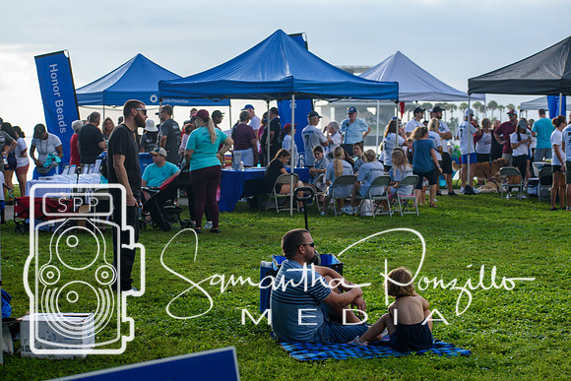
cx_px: 286
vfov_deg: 13.0
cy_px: 190
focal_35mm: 105
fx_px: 1666
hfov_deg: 19.5
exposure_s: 1/500
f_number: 5.6
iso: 200
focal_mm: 70
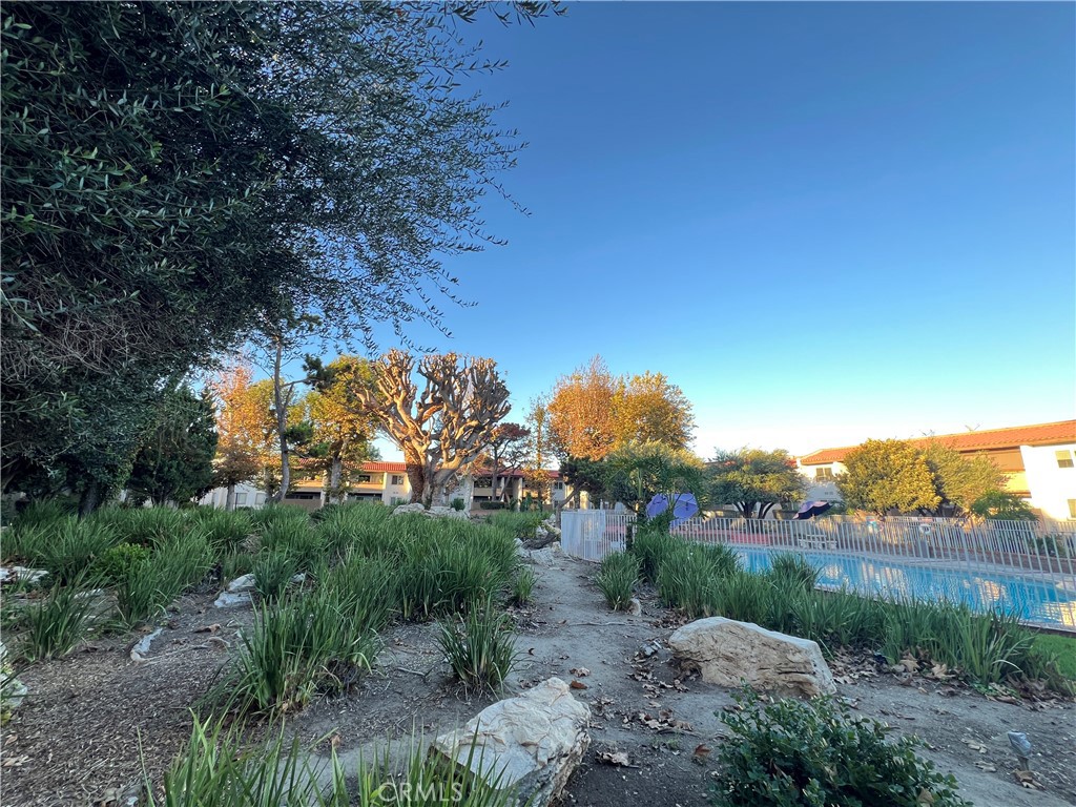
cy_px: 404
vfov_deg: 89.9
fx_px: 404
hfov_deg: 106.2
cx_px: 538
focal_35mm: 13
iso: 50
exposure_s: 1/99
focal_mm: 1.57
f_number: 1.8
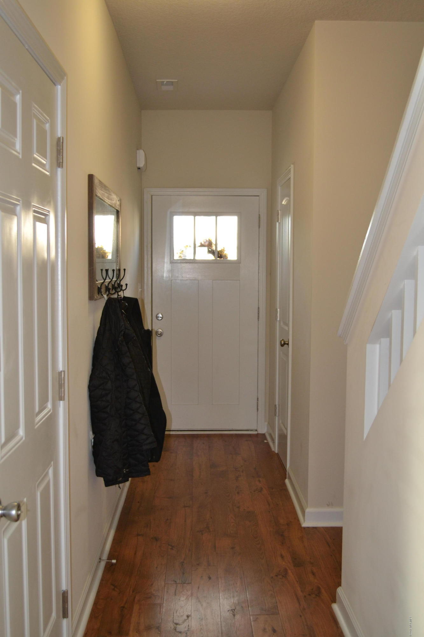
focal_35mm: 36
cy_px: 318
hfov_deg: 36.9
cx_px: 212
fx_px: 636
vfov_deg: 53.1
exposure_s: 1/60
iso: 640
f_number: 4
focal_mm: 24
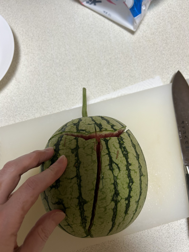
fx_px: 189
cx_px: 94
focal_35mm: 26
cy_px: 126
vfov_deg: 67.3
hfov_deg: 53.1
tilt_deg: -78.3
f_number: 1.5
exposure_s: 1/60
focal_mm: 5.7
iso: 100
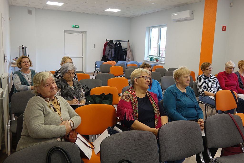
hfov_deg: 61.9
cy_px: 82
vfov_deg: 43.6
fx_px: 203
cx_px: 122
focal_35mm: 30
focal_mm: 11.13
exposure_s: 1/40
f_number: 2.8
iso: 250
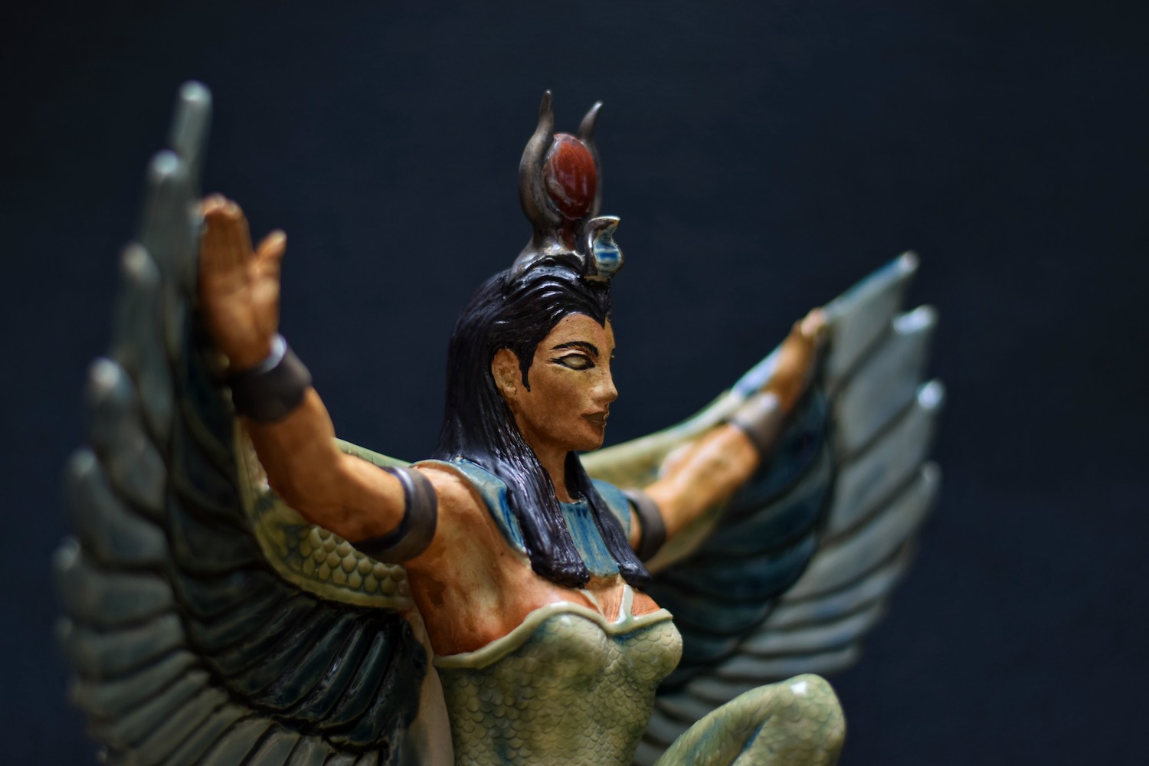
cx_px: 574
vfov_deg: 18.2
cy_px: 383
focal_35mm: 75
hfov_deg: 27.0
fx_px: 2394
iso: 100
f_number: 1.8
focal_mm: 50
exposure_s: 1/30
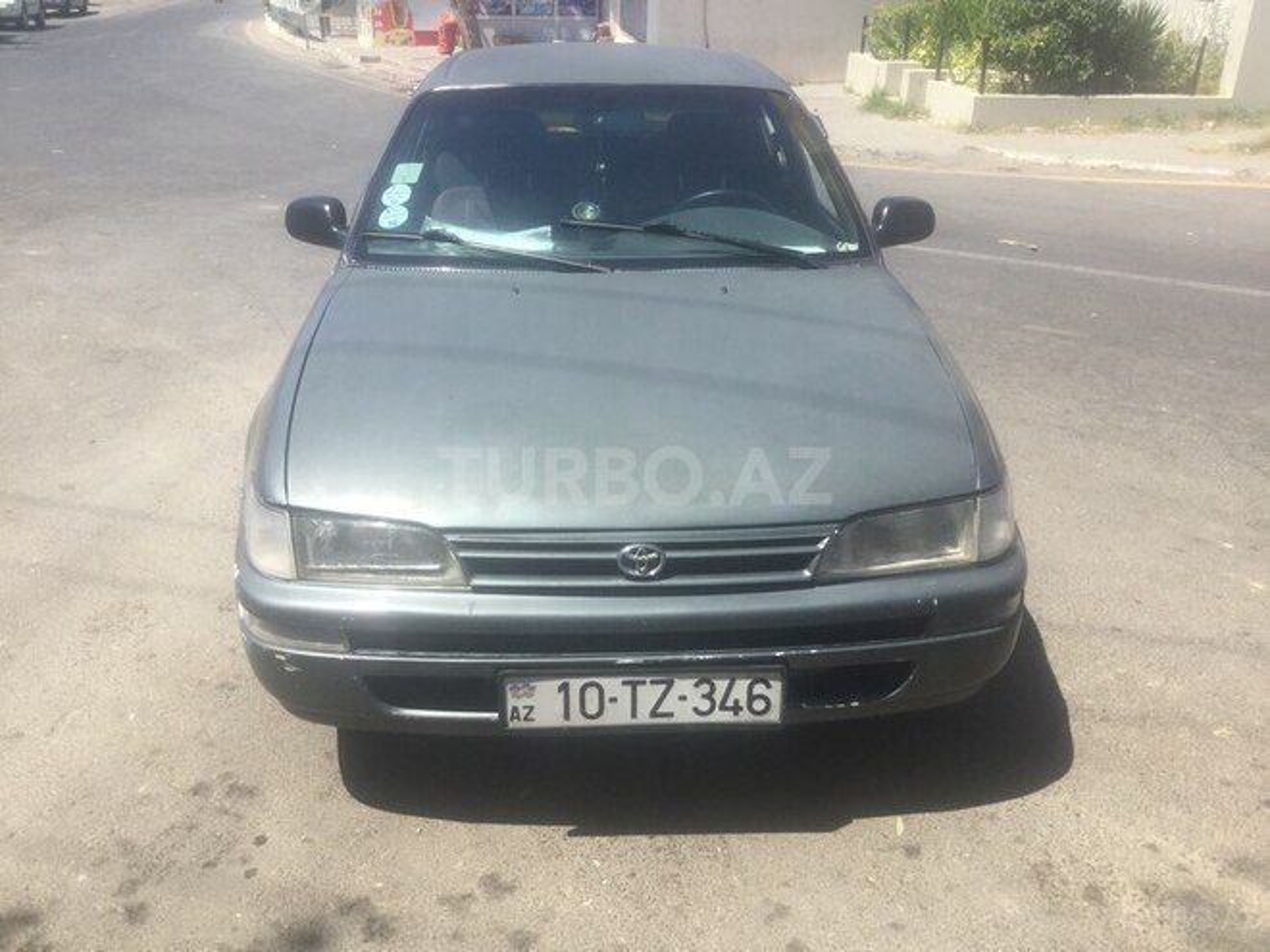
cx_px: 635
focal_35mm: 31
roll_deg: -2.4
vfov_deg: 45.4
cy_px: 476
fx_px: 1137
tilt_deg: -28.8
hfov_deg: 58.4
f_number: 2.4
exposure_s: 1/959
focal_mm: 3.3
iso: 25
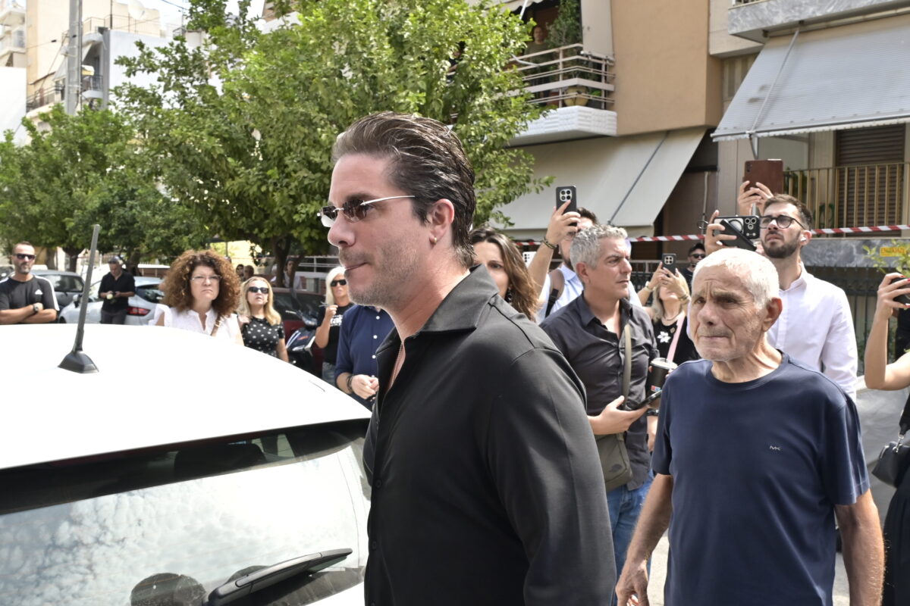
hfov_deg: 53.1
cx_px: 455
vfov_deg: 36.9
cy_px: 303
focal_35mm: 36
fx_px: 910
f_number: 8
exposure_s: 1/640
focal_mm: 24
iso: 1000
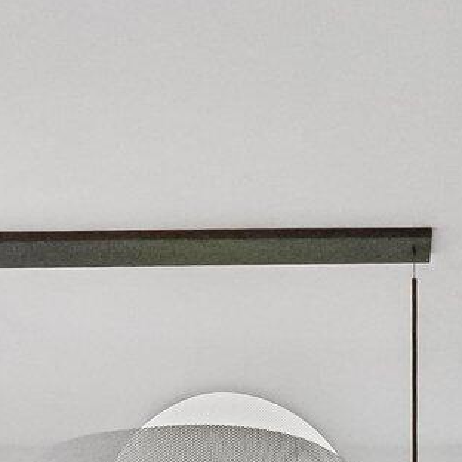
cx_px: 351
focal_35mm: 78
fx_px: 1178
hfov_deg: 22.0
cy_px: 974
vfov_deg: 16.1
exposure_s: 1/800
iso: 2500
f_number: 8
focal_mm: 14
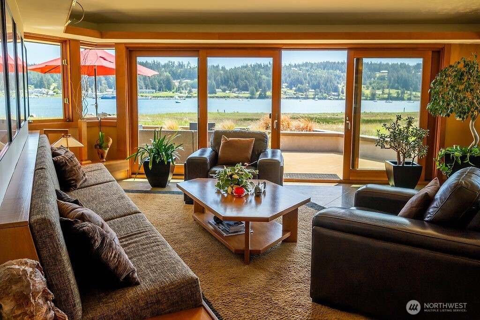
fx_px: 327
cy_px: 160
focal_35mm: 24
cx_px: 240
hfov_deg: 72.6
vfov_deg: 52.2
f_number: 5.6
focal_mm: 24.5
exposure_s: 1/250
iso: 100
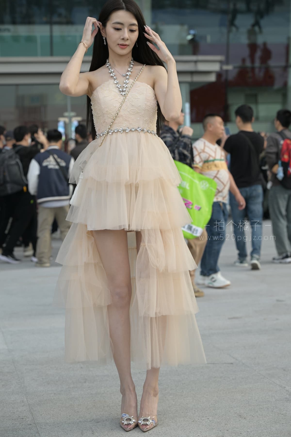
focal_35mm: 70
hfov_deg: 19.5
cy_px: 218
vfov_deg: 28.8
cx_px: 146
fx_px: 849
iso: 320
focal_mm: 70
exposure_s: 1/400
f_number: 4.5
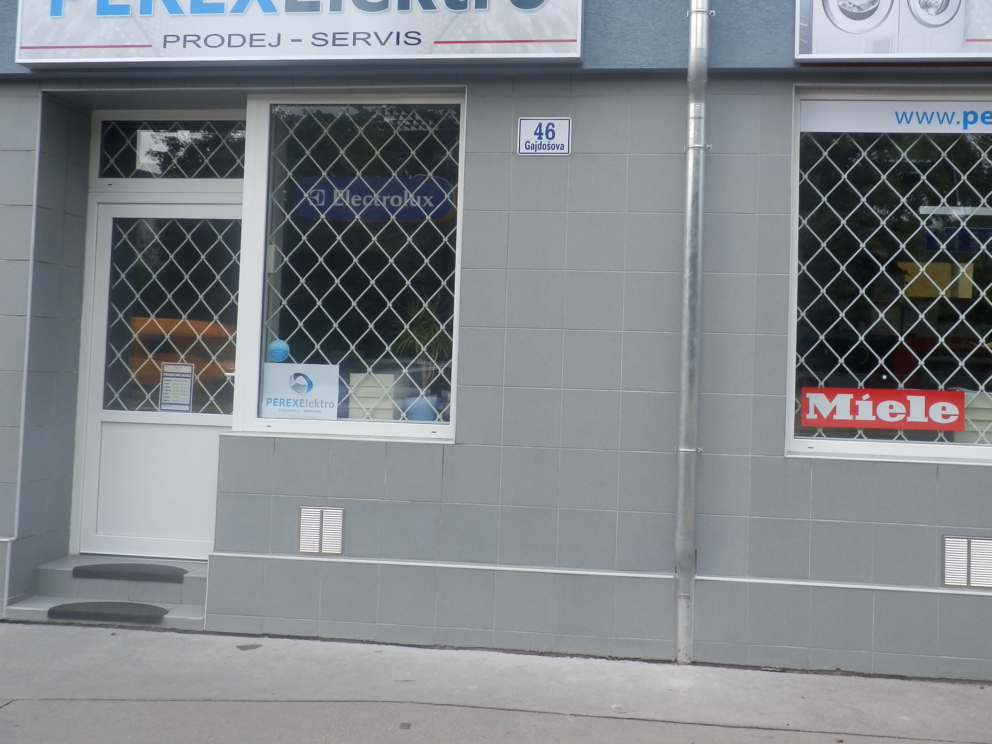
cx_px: 593
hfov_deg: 46.5
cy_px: 300
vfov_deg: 35.8
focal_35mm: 40
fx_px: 1146
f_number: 3.7
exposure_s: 1/30
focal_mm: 5.9
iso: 80
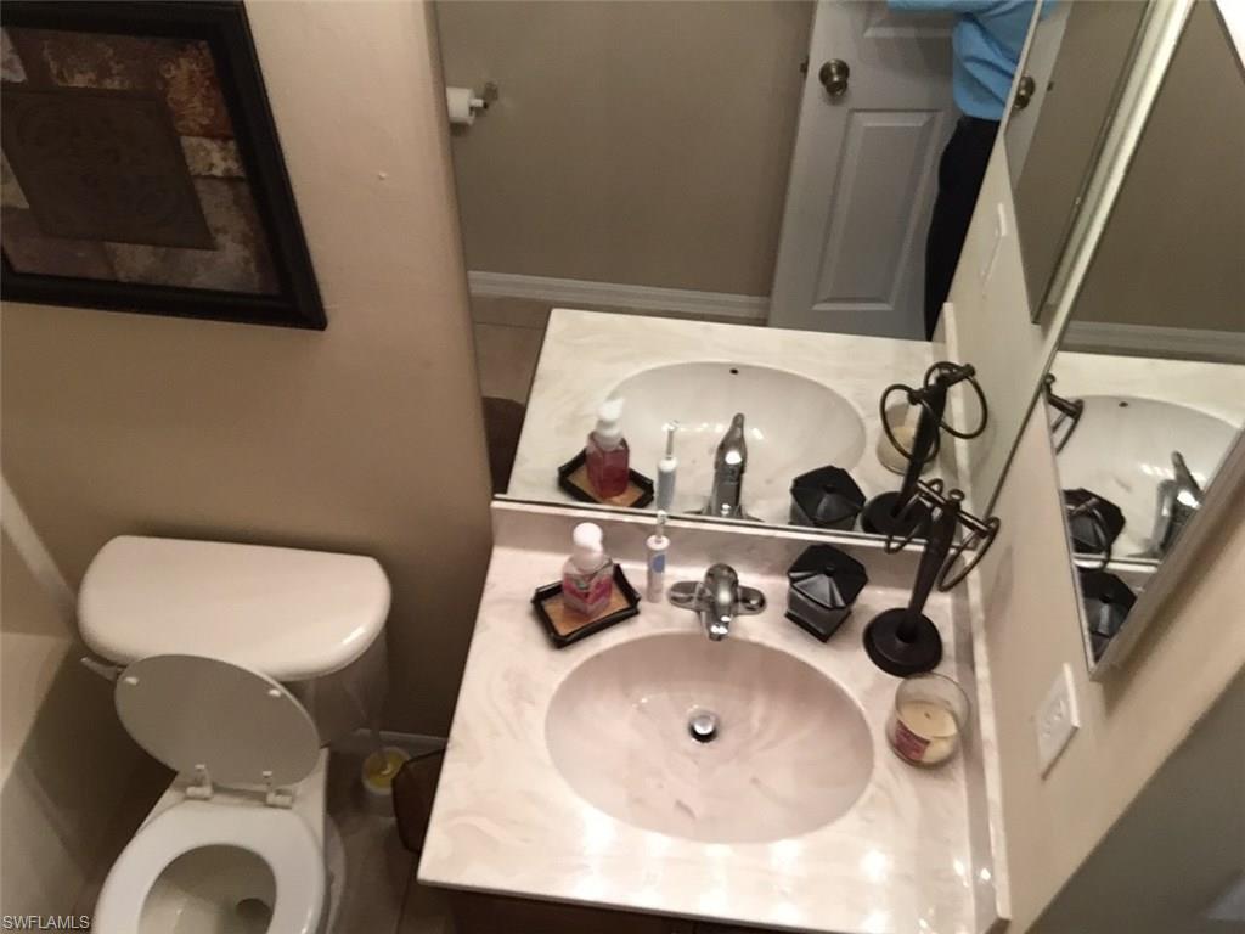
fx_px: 1115
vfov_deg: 45.4
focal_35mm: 31
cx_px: 622
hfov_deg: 58.4
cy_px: 467
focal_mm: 2.65
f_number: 2.2
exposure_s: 1/30
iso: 100
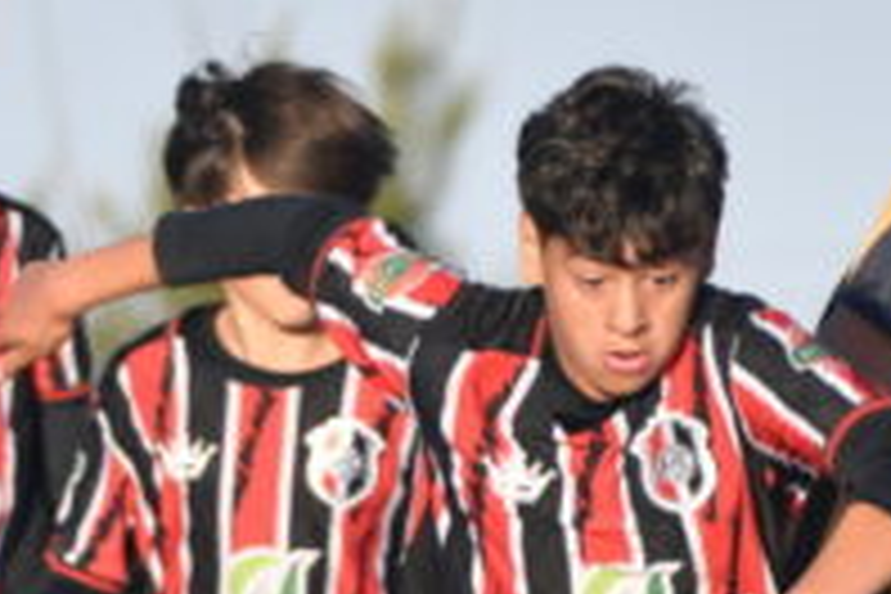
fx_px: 40414
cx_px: 531
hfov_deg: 1.3
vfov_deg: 0.8
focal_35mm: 1633
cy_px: 716
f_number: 5.6
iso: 100
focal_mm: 280
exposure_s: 1/400
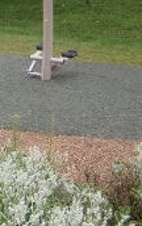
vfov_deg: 27.7
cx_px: -84
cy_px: 29
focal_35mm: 72
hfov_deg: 16.3
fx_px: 444
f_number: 2.8
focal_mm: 4.7
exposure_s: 1/60
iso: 80
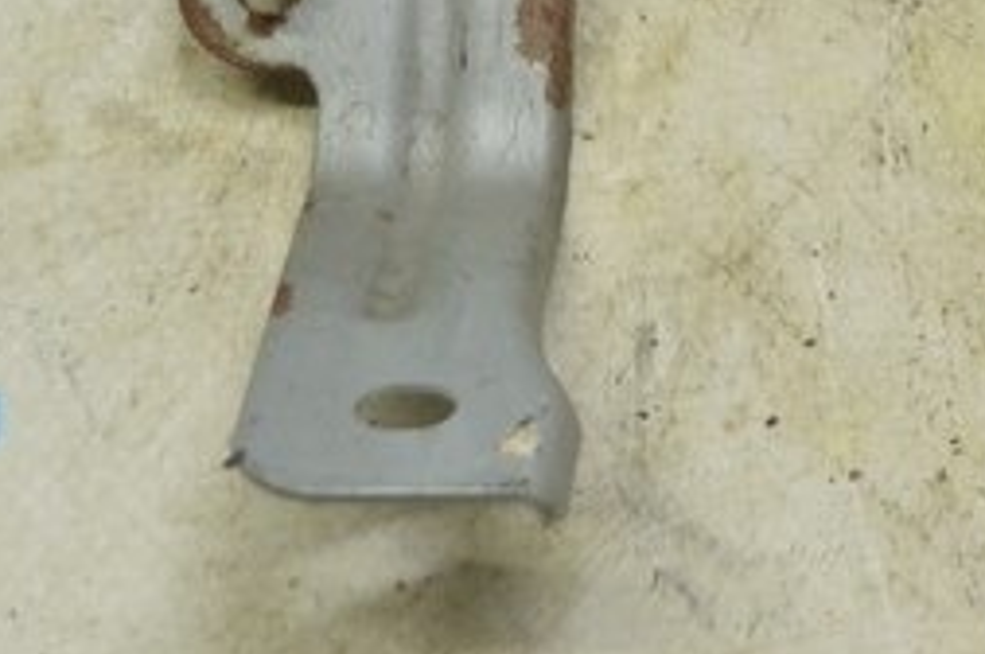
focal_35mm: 170
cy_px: -434
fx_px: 4645
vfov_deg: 7.8
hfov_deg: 11.8
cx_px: 1222
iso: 400
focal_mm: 28
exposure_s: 1/30
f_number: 5.6
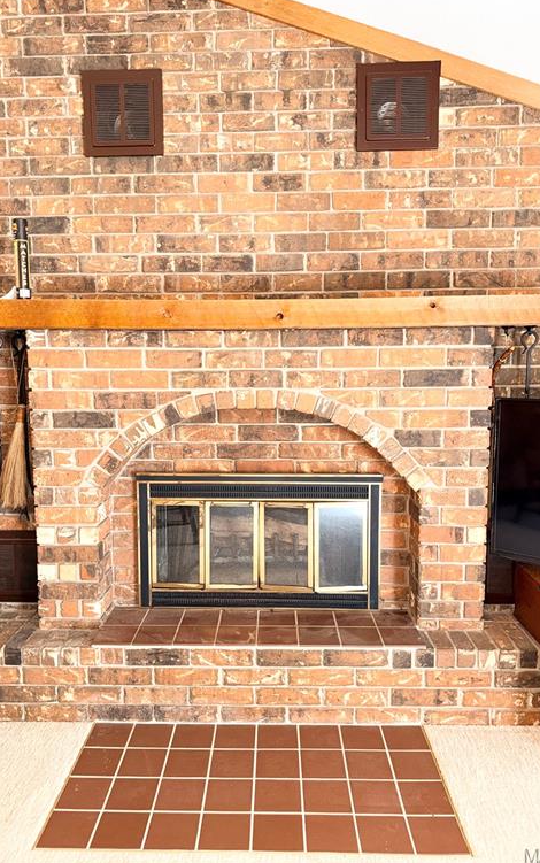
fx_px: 612
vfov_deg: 70.4
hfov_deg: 47.6
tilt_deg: -7.5
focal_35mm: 26
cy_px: 427
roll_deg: +0.6
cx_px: 256
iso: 64
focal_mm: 6.76
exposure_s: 1/30
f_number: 1.78
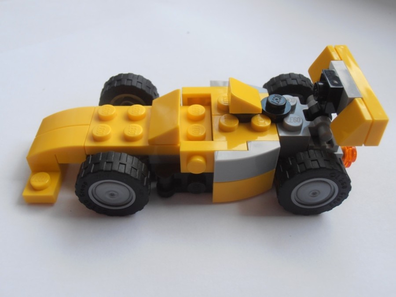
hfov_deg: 50.1
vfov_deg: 38.7
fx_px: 423
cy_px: 148
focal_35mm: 37
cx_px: 198
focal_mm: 6.61
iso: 80
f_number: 3.9
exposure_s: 1/80
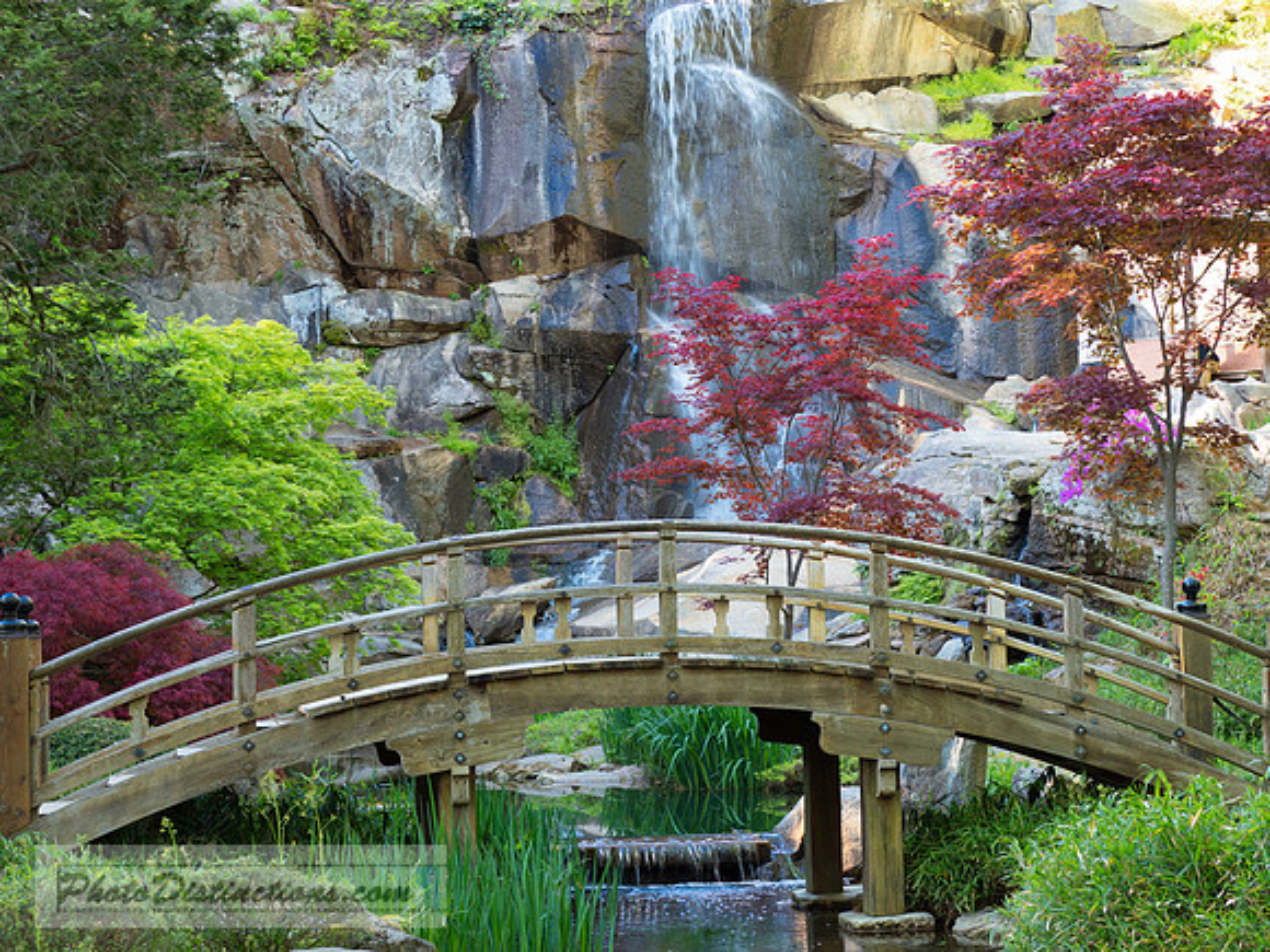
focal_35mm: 80
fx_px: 2935
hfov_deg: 24.4
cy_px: 476
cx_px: 635
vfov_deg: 18.4
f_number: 4.5
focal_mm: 40
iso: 200
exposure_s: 1/40
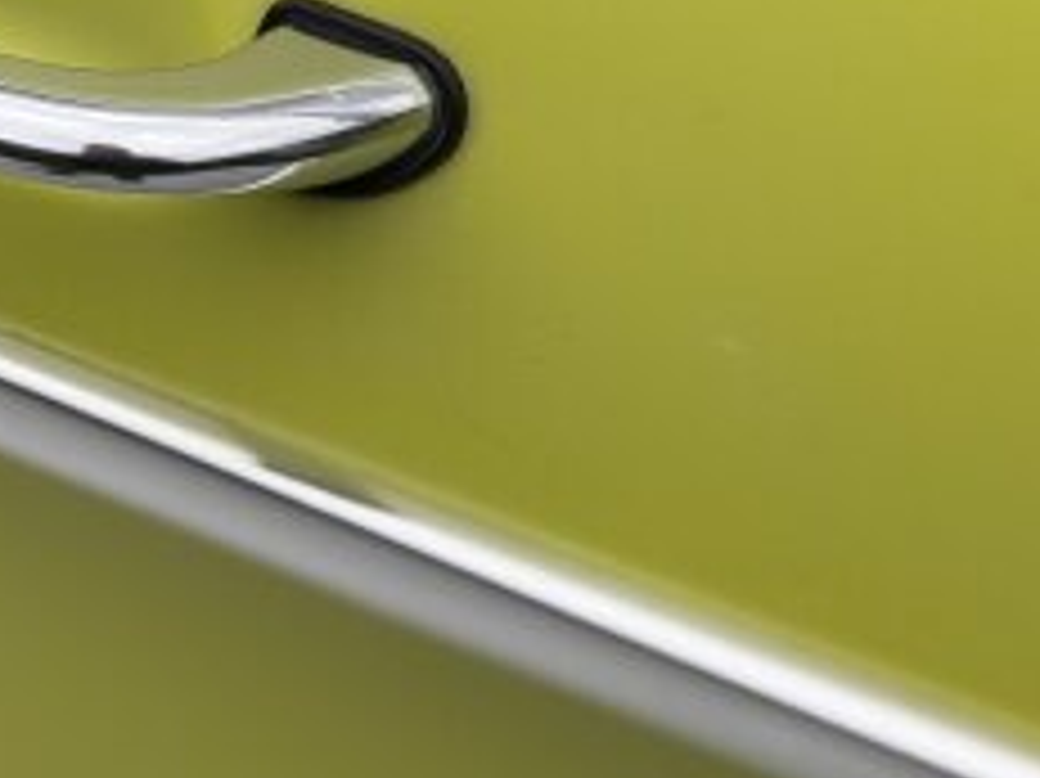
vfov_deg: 11.0
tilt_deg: -37.1
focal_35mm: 133
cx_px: -104
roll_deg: +2.6
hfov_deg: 14.5
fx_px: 3994
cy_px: -85
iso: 64
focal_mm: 6.76
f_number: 1.78
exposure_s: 1/99
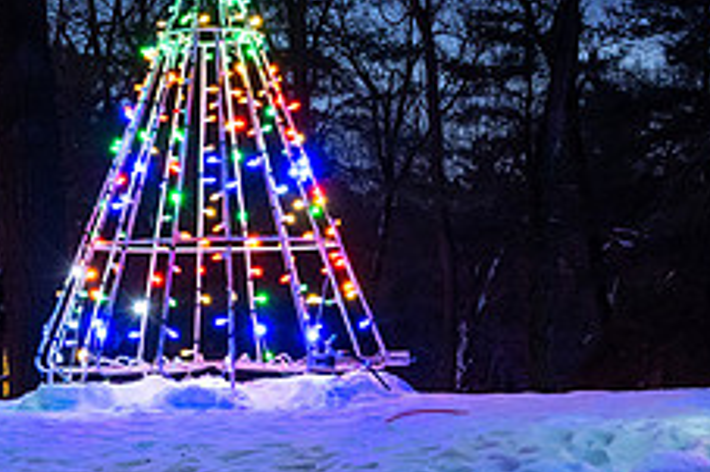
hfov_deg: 20.7
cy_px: 262
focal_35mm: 98
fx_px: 1931
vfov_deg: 13.9
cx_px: 192
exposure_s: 1/13
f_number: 6.3
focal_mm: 33
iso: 5000
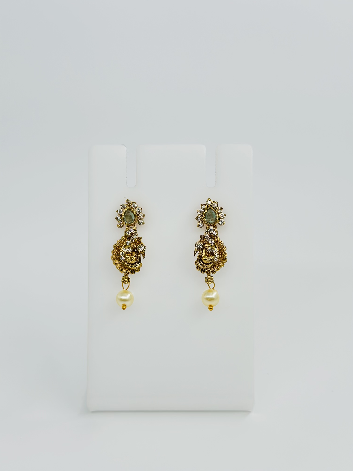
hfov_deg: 30.3
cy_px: 236
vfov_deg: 39.7
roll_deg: -0.6
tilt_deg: -19.4
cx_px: 176
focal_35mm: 48
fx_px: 653
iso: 80
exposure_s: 1/1050
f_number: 1.78
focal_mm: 6.86
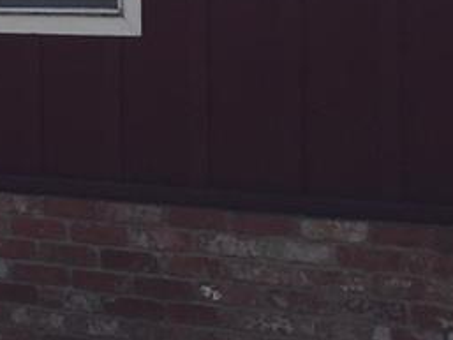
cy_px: -106
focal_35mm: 169
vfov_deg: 8.7
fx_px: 2213
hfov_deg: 10.1
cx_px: -650
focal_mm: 4.15
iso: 32
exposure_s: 1/1364
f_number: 2.2
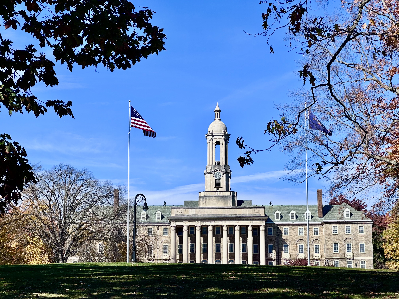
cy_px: 150
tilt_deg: +10.9
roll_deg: +0.2
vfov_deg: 19.1
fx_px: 888
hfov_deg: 25.3
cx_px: 200
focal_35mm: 77
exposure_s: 1/935
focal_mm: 9
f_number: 2.8
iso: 32
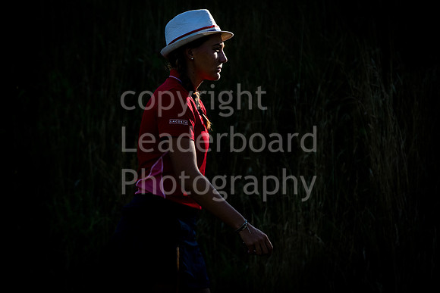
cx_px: 220
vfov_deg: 2.3
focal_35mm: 600
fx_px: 7335
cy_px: 146
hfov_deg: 3.4
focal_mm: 400
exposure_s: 1/2000
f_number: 6.3
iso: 800
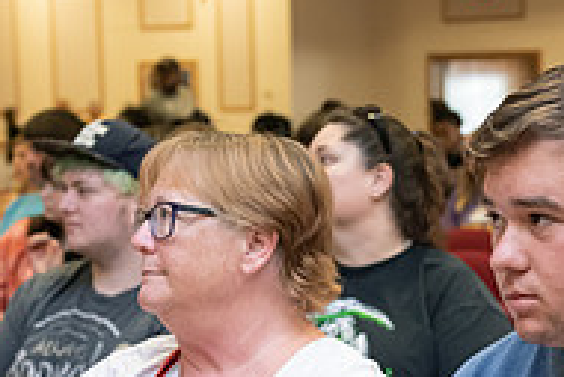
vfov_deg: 11.1
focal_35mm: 122
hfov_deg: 16.7
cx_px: 371
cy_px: 396
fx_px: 1913
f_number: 4
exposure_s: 1/160
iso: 2000
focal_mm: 40
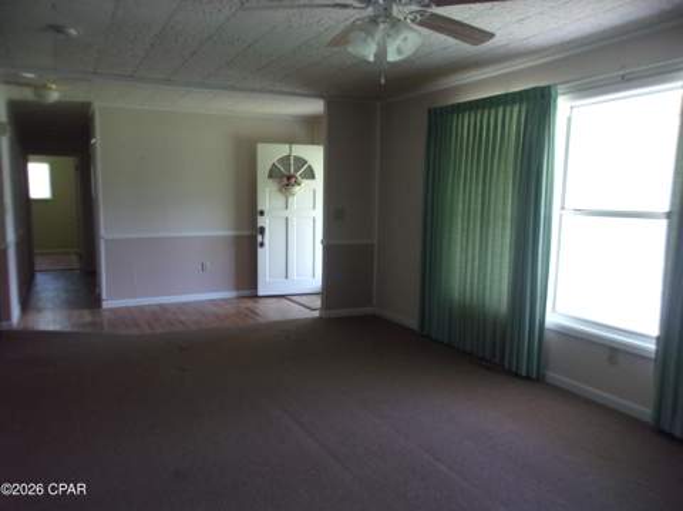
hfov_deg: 65.4
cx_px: 342
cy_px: 256
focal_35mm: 27
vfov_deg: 51.3
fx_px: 532
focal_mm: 4.9
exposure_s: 1/34
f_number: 3
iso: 200
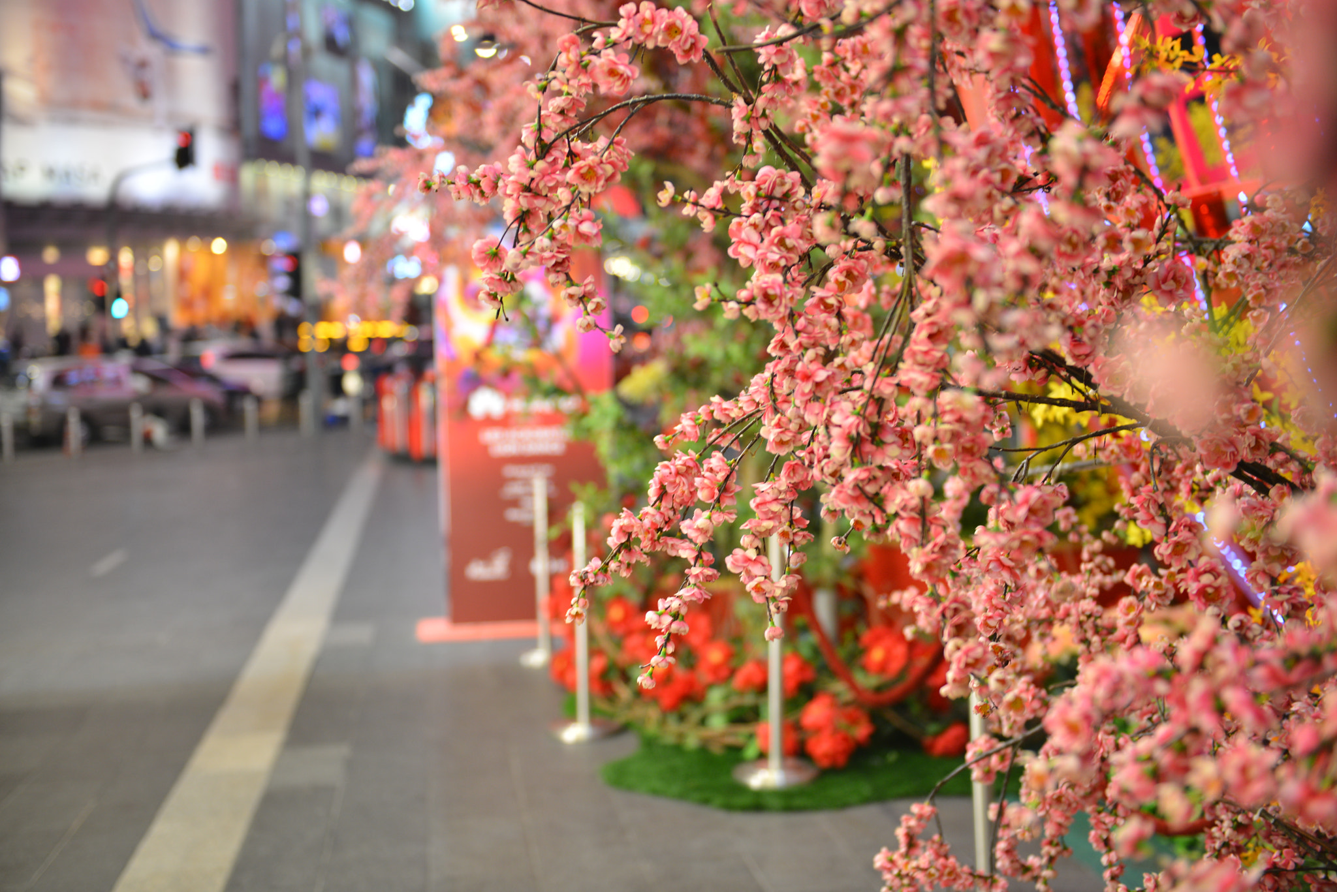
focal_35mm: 48
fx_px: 1783
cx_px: 668
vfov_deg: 28.1
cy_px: 446
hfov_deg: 41.1
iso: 400
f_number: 2.8
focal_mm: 48
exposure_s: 1/30
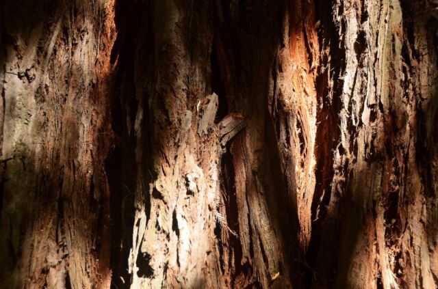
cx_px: 219
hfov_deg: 30.6
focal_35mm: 66
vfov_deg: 20.5
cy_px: 144
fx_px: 801
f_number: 4.5
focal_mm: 44
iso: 200
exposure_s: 1/50
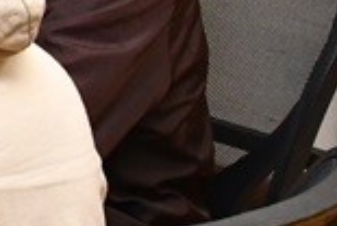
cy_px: -161
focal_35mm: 193
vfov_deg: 7.0
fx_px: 1810
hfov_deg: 8.5
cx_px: -733
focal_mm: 20
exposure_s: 1/60
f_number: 10
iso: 3200
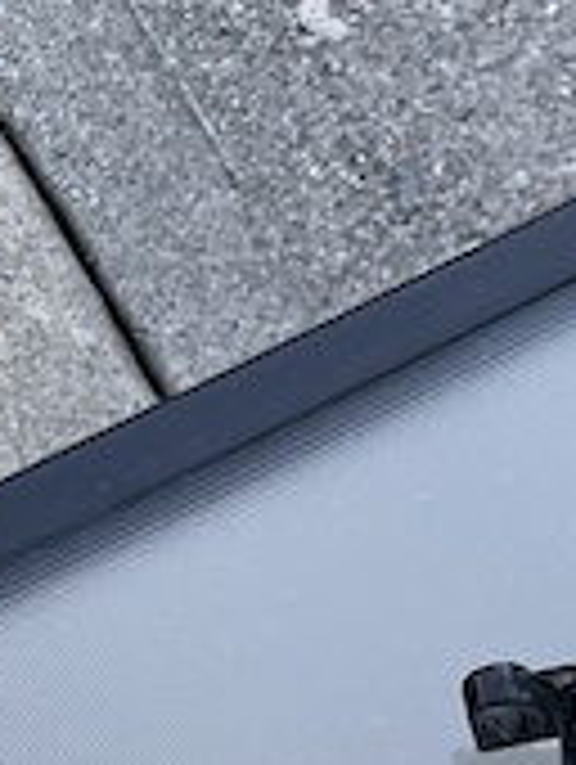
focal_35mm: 122
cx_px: 1287
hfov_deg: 10.7
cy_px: 1436
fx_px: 2700
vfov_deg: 14.1
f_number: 1.6
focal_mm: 5.1
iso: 100
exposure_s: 1/121
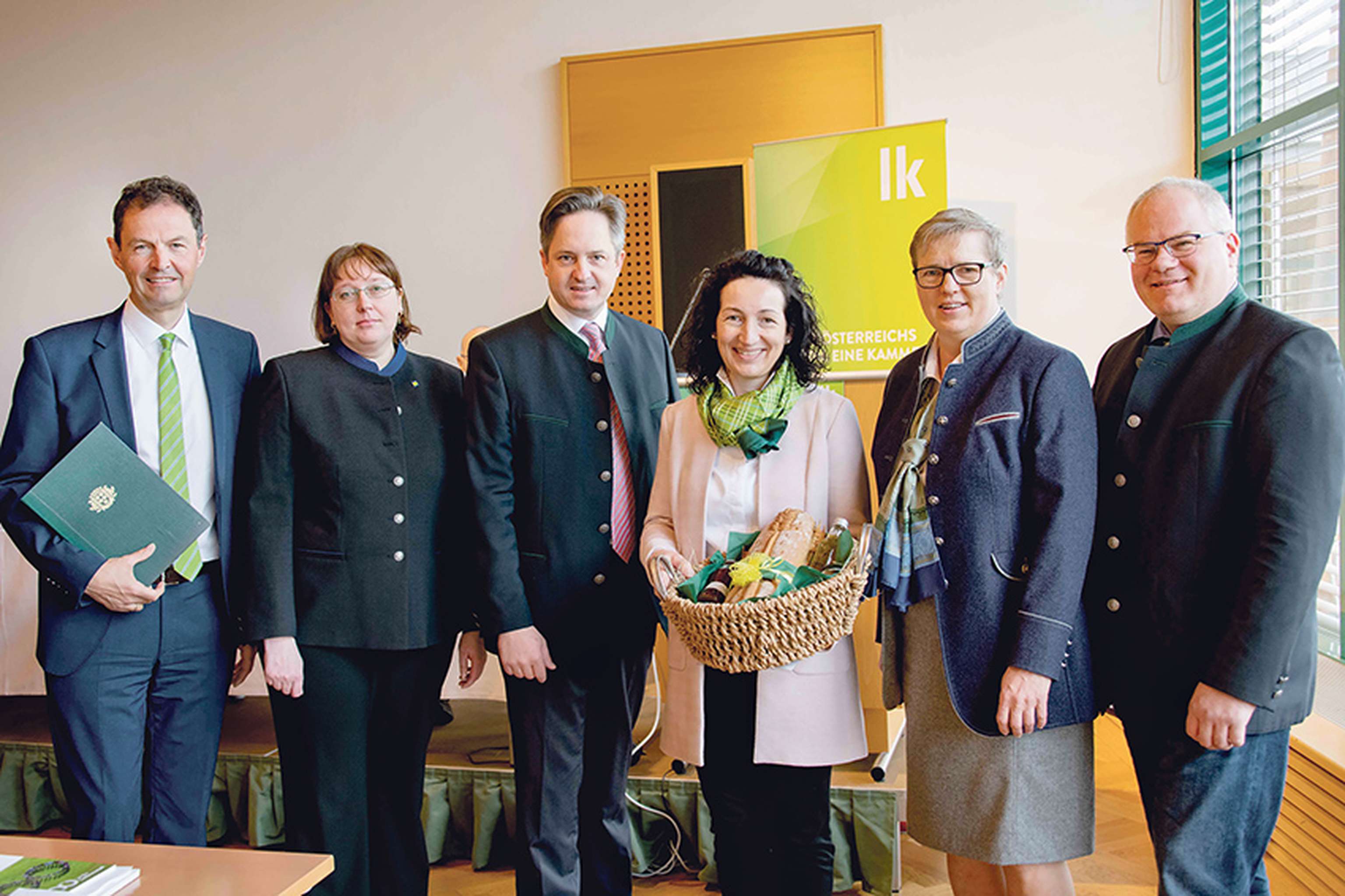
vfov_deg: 38.9
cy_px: 448
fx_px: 1270
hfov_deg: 55.8
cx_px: 672
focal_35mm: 34
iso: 800
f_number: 4.5
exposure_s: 1/60
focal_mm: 34
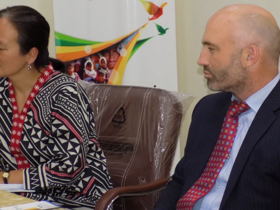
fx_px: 978
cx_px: 116
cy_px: 99
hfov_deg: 16.3
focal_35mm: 121
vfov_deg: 12.2
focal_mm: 17.2
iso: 450
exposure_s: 1/30
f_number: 4.6
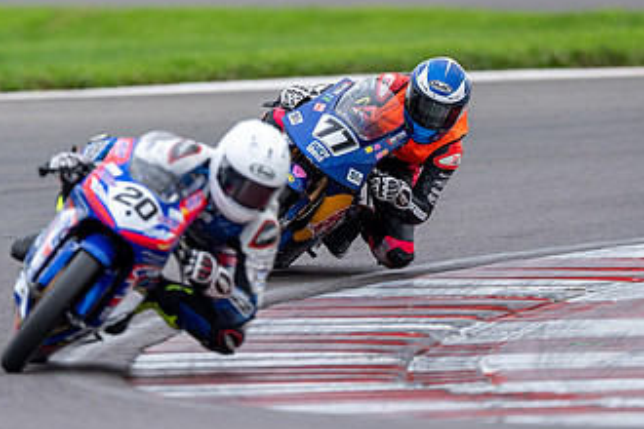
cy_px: 83
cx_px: 387
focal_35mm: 1055
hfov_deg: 2.0
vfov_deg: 1.3
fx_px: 18871
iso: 250
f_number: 4
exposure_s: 1/400
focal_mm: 600
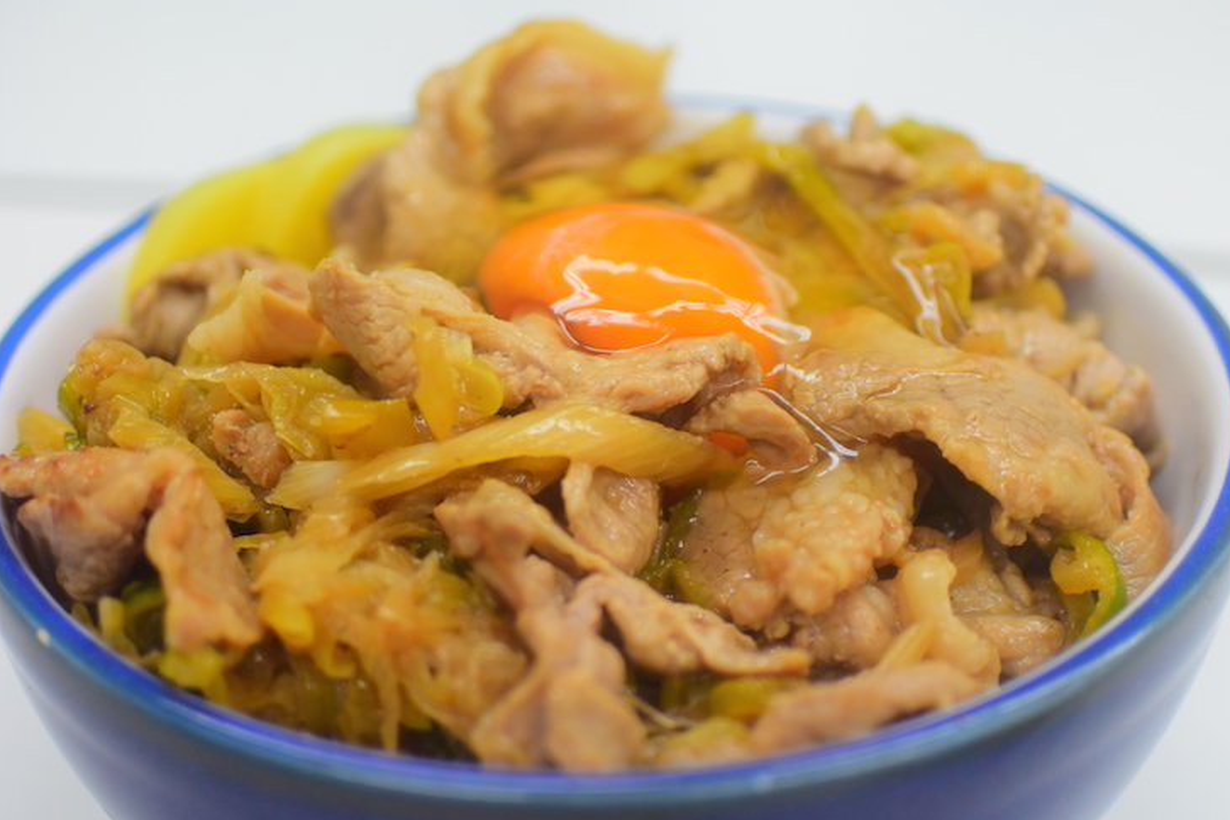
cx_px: 649
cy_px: 436
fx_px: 1845
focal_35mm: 54
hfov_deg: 36.9
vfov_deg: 25.1
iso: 400
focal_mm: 18.5
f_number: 1.8
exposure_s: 1/400
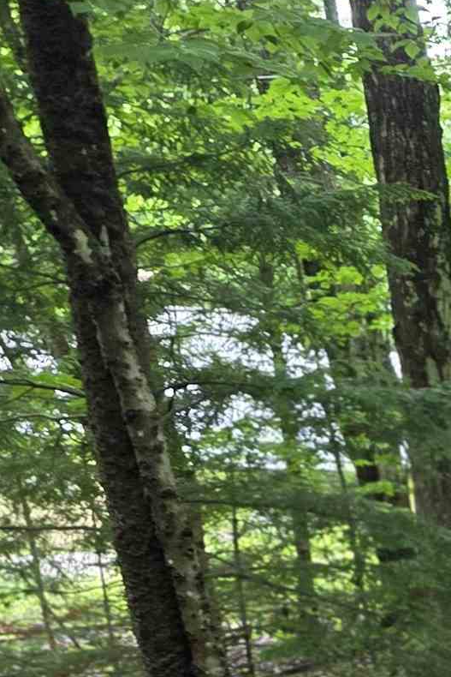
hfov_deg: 12.3
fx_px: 1747
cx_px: 1012
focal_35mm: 93
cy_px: 938
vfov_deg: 19.7
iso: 250
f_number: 1.7
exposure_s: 1/180
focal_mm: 6.25
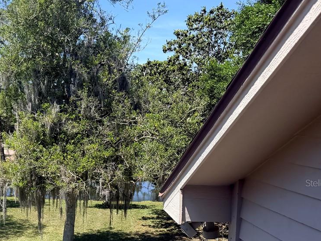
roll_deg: -0.3
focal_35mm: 52
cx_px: -1
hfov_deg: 33.6
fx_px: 482
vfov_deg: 27.6
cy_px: 183
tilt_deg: -8.2
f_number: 1.78
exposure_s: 1/3145
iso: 80
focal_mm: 6.76
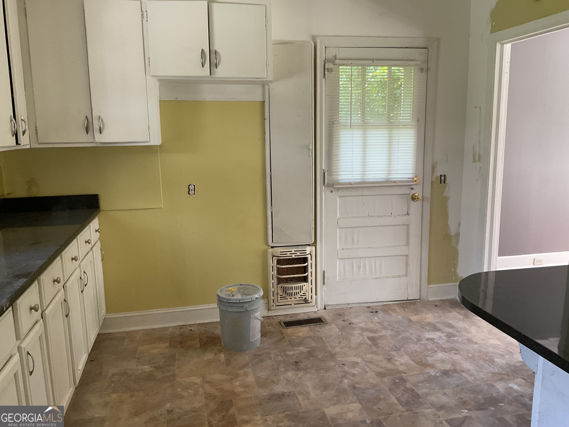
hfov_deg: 61.7
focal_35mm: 29
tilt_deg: -10.5
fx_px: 477
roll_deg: -0.7
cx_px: 284
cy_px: 214
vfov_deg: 48.2
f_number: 1.8
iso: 80
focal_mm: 3
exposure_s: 1/60
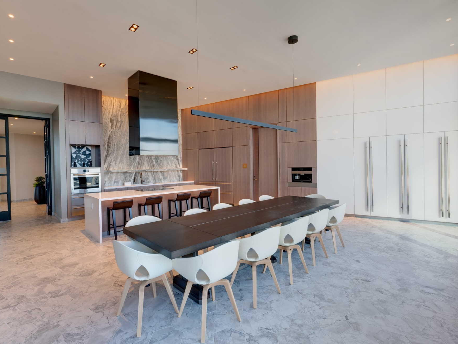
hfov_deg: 91.0
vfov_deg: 74.7
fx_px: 225
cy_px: 170
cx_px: 218
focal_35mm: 17
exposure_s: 1/1.67
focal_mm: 15
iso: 200
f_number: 16
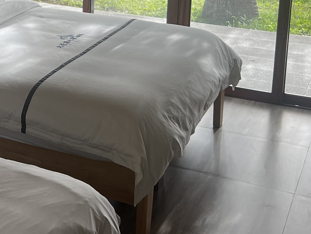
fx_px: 737
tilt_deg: -10.4
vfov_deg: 17.3
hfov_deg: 21.9
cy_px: -33
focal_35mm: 82
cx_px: -72
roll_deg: +0.0
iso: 50
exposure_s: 1/336
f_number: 1.5
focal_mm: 5.7
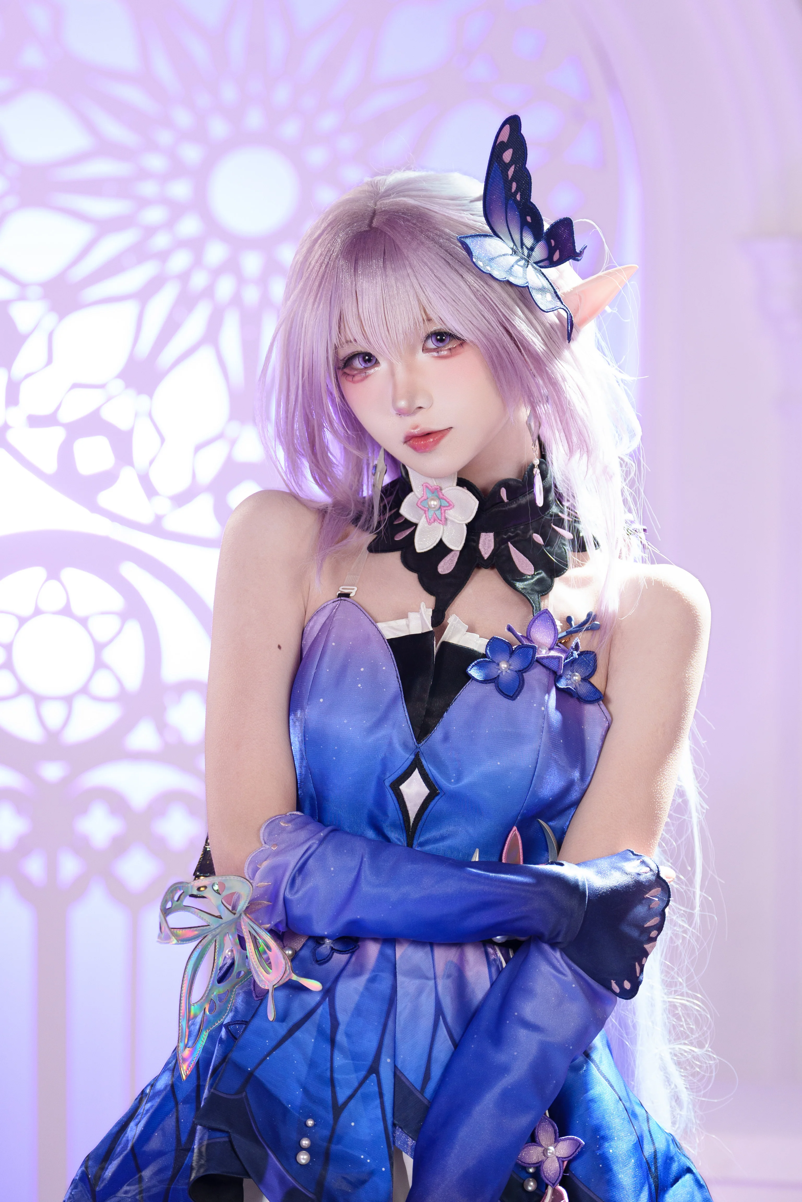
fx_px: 5012
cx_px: 401
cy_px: 601
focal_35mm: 150
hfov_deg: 9.1
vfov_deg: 13.7
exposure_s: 1/125
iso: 400
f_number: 2.8
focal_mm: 100
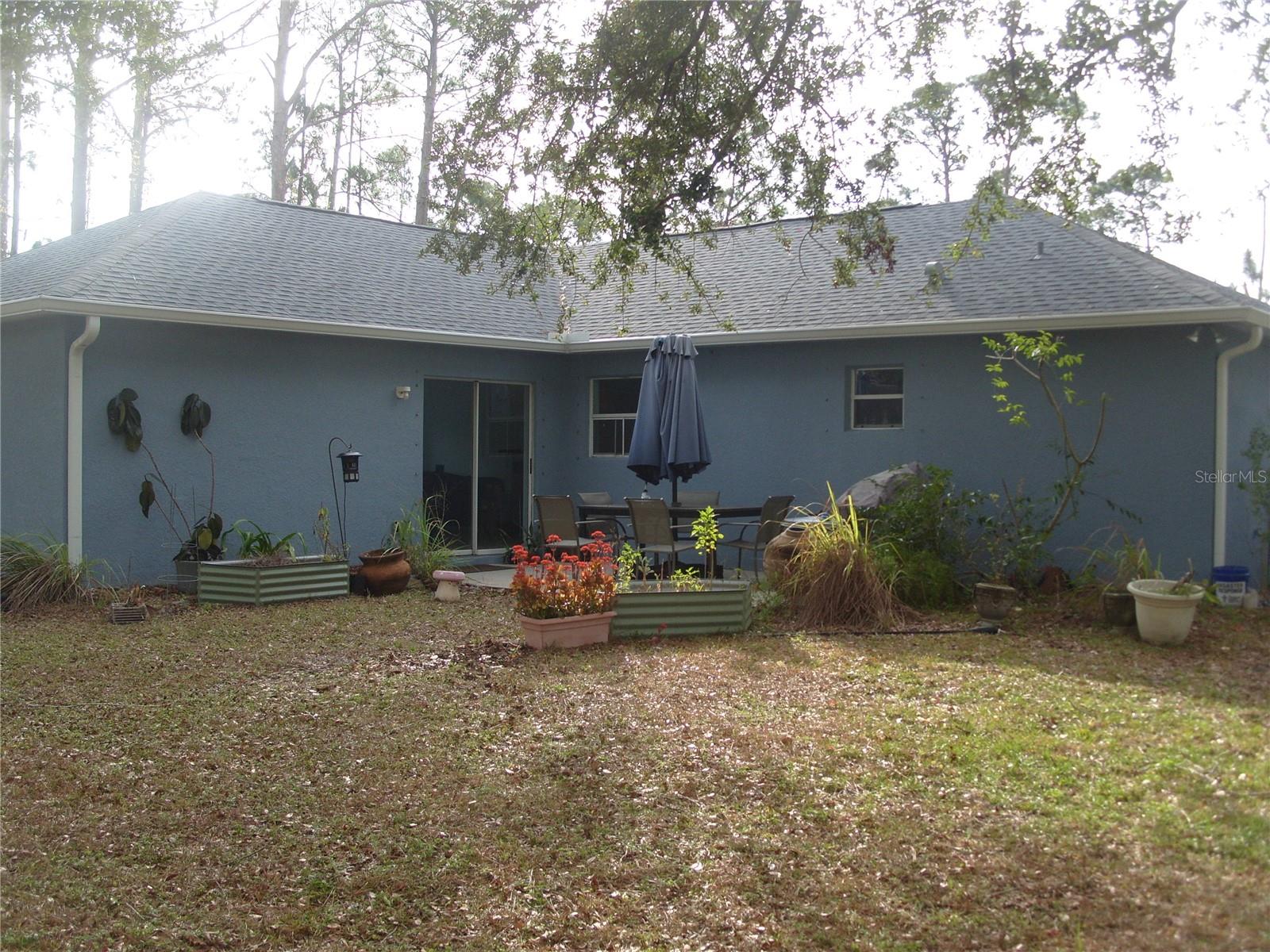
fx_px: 1284
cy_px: 476
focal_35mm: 35
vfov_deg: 40.7
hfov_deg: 52.6
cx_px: 635
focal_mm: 7.8
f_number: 2.8
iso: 80
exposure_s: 1/750
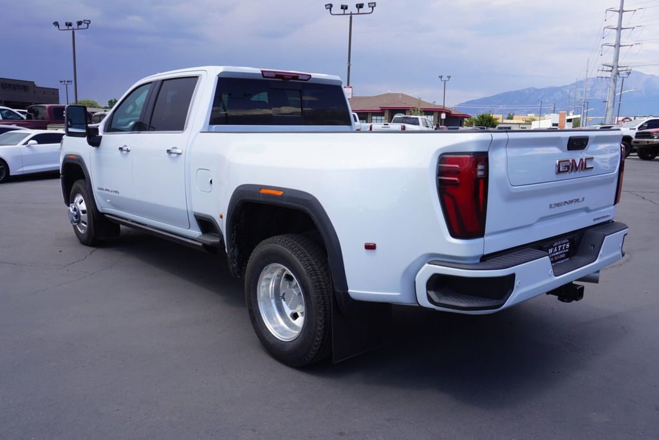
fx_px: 549
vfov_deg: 43.7
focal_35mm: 30
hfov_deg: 61.9
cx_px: 330
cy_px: 220
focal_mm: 20
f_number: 9
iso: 100
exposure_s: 1/125
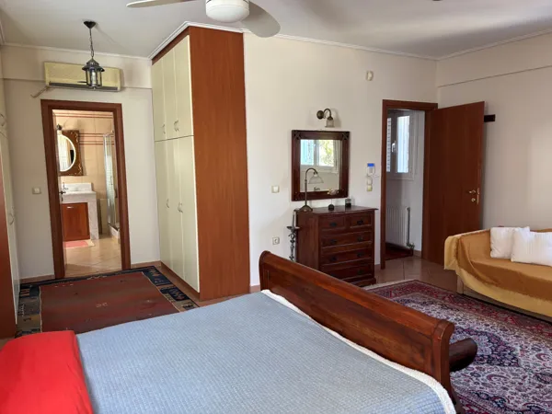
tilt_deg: -7.2
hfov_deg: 67.3
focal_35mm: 26
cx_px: 276
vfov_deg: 53.1
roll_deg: +1.4
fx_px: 415
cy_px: 207
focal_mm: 5.96
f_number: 1.6
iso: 125
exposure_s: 1/95
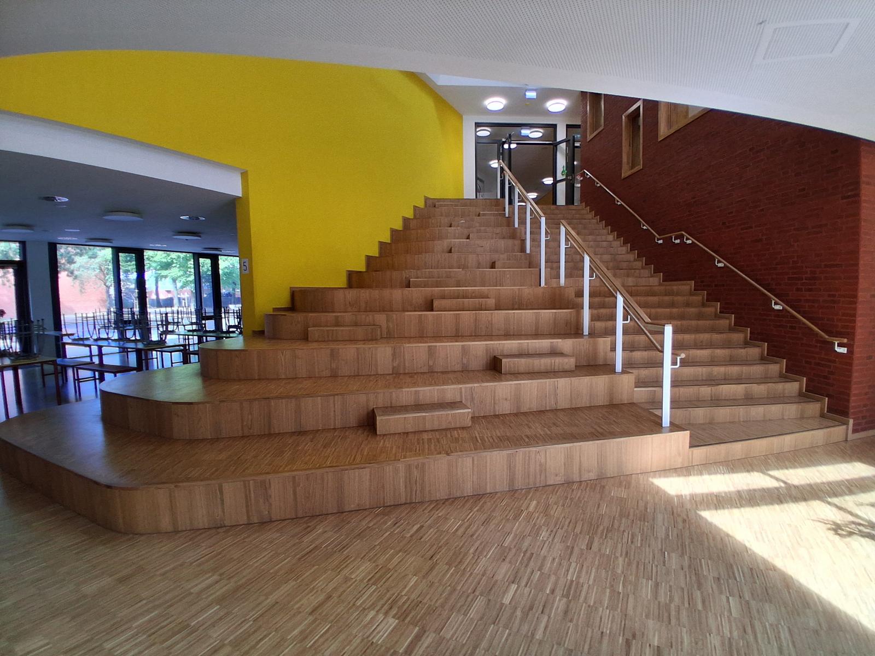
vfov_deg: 74.7
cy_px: 328
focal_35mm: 17
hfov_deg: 91.0
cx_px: 438
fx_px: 430
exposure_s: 1/100
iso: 80
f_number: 2.2
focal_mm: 1.4
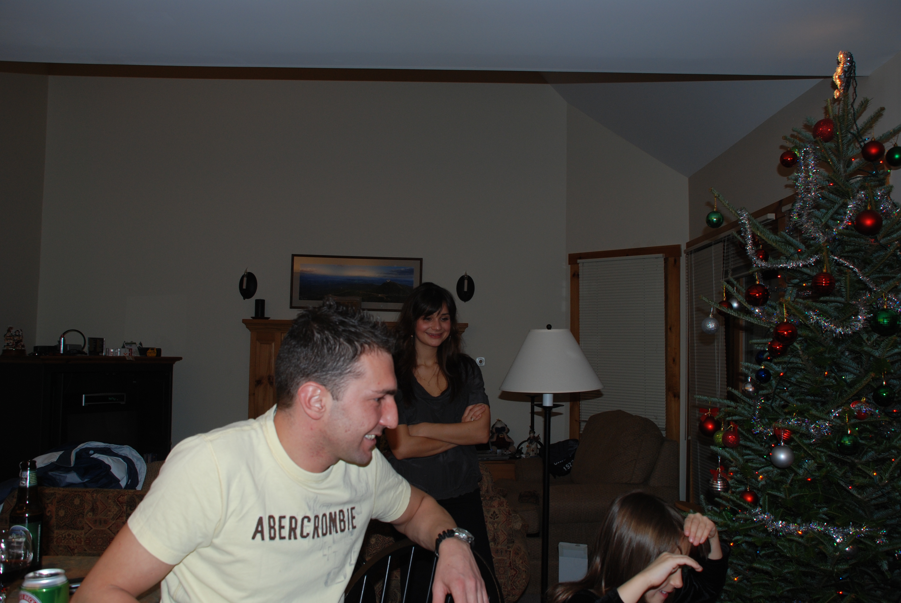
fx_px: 827
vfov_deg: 40.1
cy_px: 302
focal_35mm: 33
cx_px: 450
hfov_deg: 57.2
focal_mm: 22
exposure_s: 1/60
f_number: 5.6
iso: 200
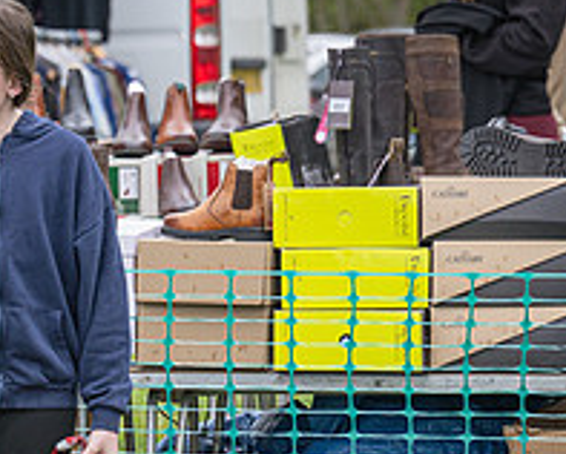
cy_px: 514
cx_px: -50
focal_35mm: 296
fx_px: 4963
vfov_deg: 5.2
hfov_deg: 6.5
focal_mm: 92
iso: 400
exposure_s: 1/1600
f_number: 4
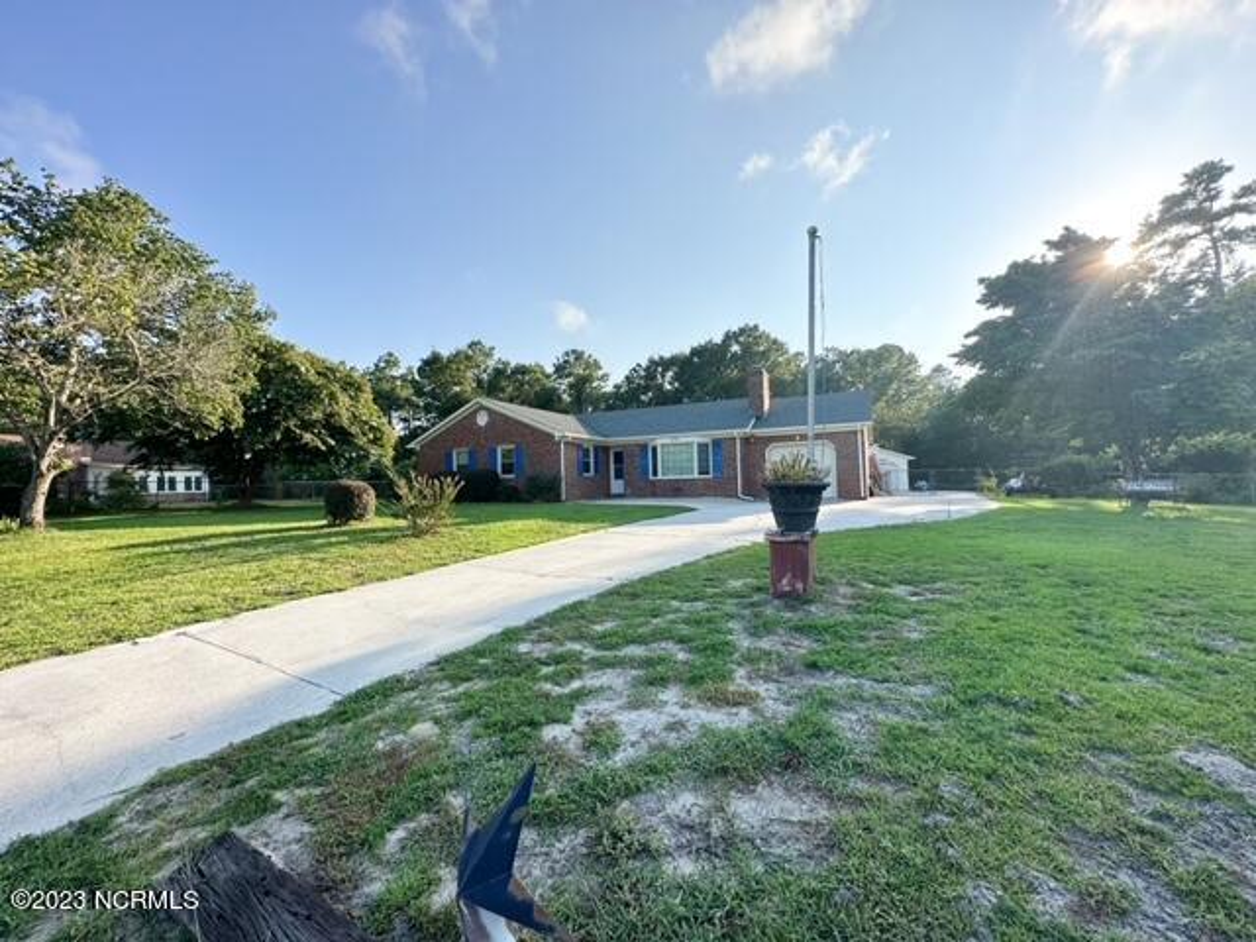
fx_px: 508
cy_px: 471
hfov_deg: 102.1
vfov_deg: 85.7
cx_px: 628
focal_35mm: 14
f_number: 2.2
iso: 50
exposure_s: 1/1250
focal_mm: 2.22
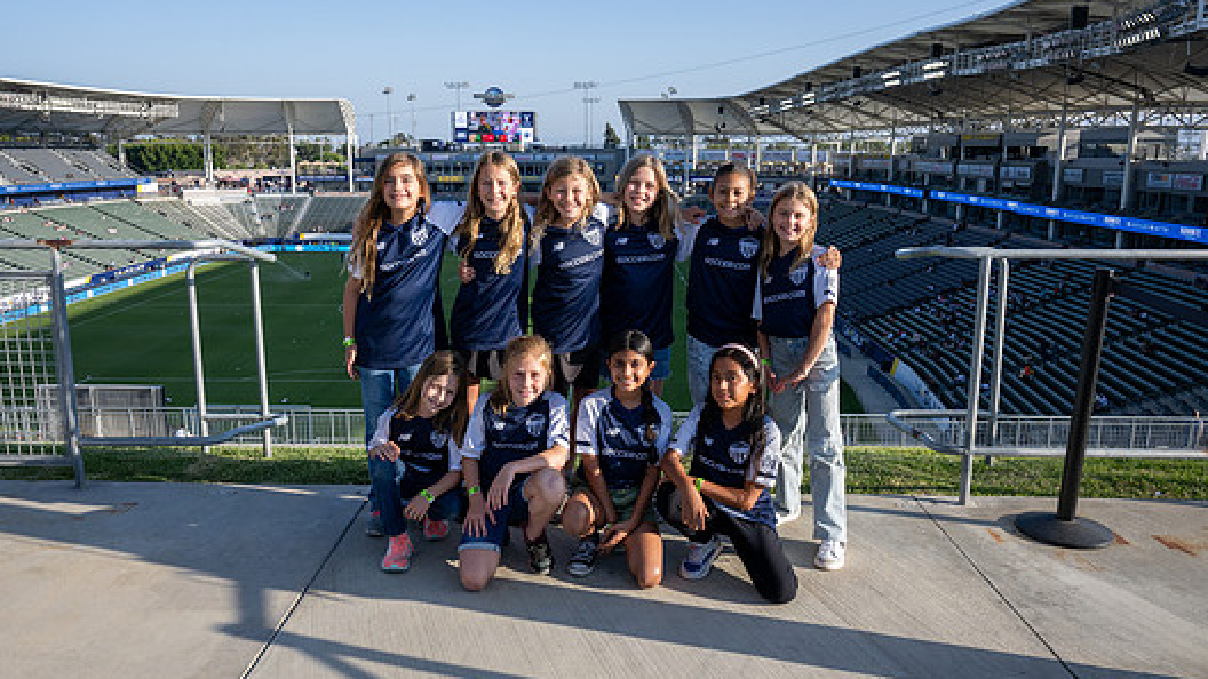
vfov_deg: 40.2
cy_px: 331
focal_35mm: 29
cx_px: 575
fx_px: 929
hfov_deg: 66.0
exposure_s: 1/400
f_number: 8
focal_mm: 24
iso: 400
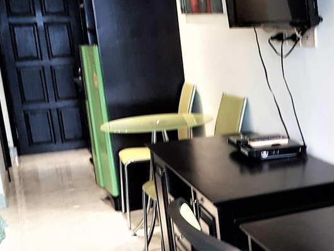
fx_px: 588
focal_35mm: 61
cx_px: 336
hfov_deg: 29.5
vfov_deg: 23.9
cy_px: 173
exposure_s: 1/50
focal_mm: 4.2
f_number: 1.7
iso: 125
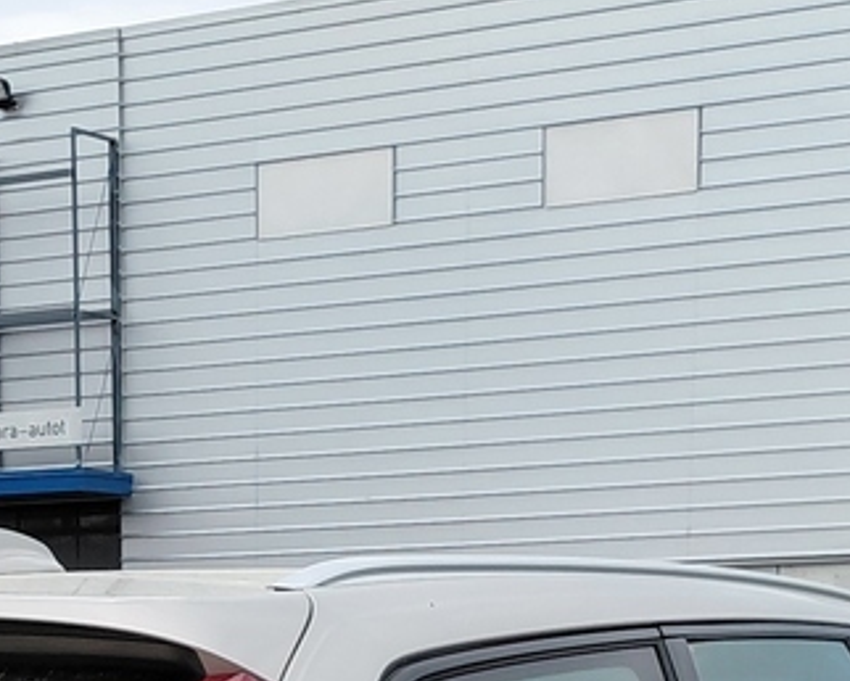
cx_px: 132
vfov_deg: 12.9
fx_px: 2744
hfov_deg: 17.4
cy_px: 1219
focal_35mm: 109
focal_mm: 4.69
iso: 50
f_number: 1.8
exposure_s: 1/1571
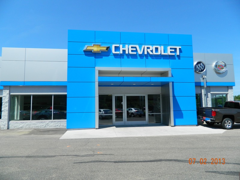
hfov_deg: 69.4
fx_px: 173
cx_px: 120
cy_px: 90
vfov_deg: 54.9
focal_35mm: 25
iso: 80
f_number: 8.7
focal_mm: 4.5
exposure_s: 1/160
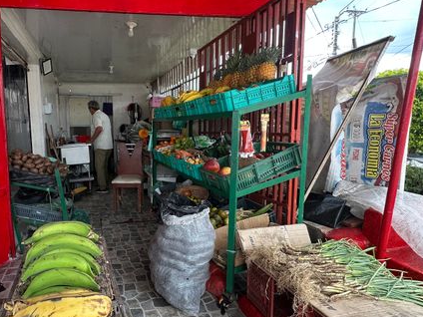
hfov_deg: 73.7
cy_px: 158
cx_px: 136
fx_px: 269
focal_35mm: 22
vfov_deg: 61.1
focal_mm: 2.22
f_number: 2.2
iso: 40
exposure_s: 1/99
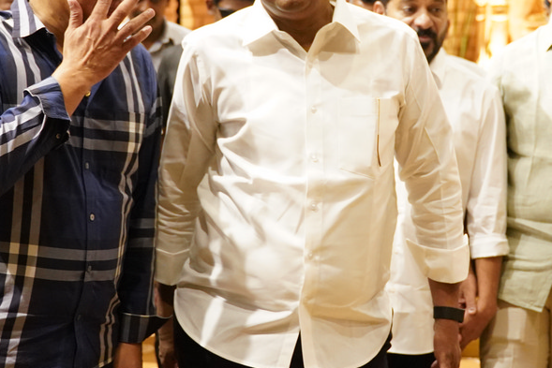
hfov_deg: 26.2
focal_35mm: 77
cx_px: 345
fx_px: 1181
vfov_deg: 17.6
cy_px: 82
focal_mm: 28
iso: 3200
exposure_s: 1/200
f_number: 2.8
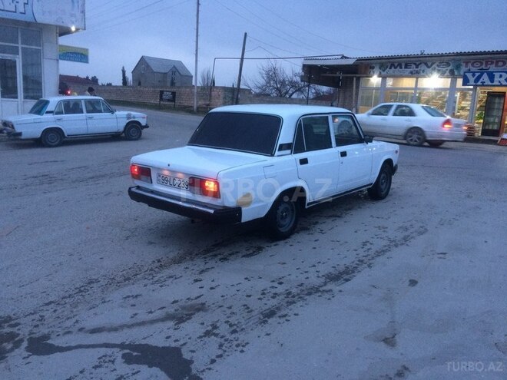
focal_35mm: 29
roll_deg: -3.4
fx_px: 425
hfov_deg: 61.7
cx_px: 254
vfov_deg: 48.2
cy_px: 190
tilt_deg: -10.9
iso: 160
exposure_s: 1/33
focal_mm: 4.15
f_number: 2.2
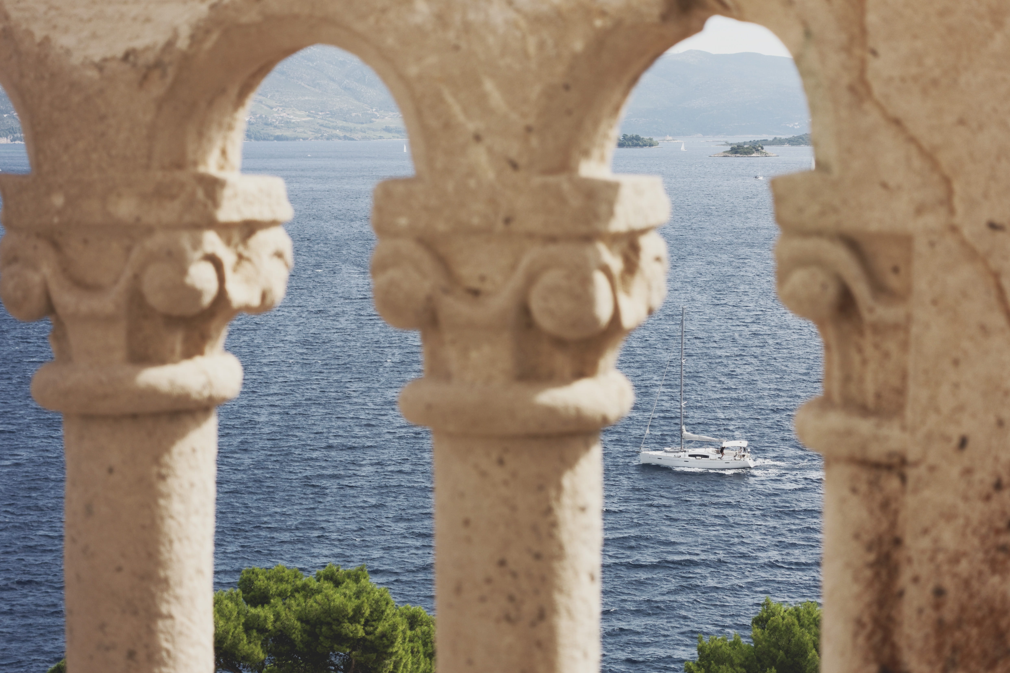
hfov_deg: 26.3
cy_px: 323
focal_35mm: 77
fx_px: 2160
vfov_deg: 17.7
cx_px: 513
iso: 125
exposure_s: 1/800
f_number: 4
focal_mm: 25.7
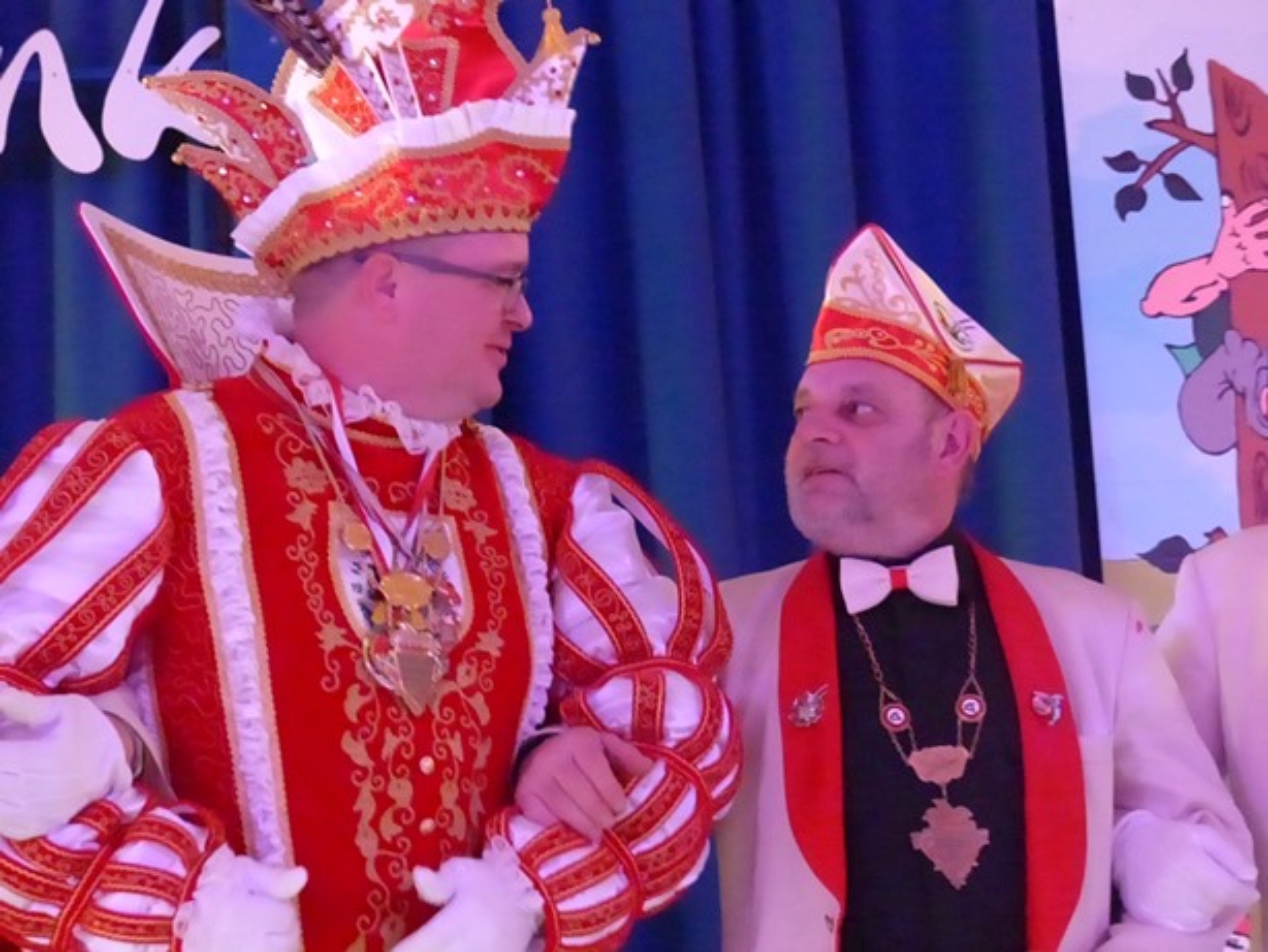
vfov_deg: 14.5
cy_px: 476
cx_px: 634
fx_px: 3738
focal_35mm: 102
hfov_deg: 19.3
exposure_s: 1/30
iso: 3200
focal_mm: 18.3
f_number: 2.8
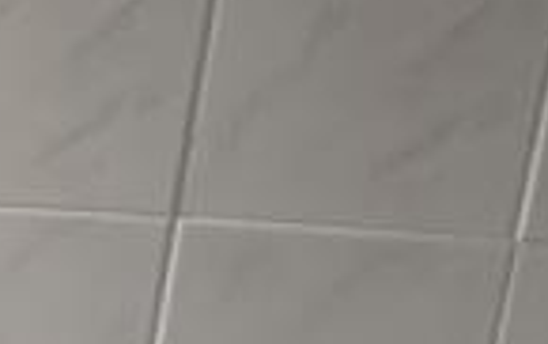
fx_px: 2901
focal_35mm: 194
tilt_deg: -17.6
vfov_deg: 6.3
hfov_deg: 8.9
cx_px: -1088
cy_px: 937
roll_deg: -1.6
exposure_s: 1/50
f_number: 1.6
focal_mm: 5.96
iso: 200
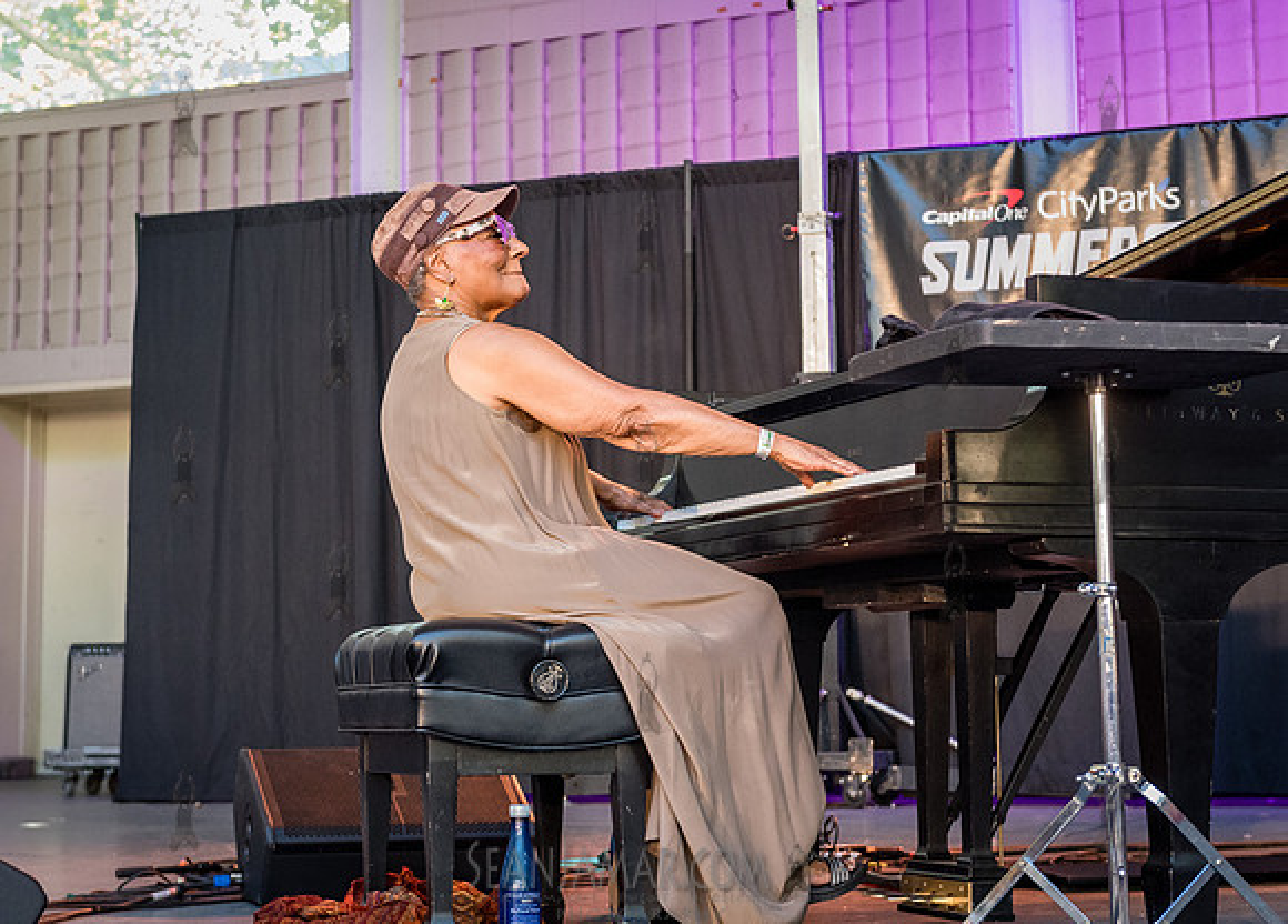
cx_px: 563
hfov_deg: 28.0
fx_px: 2578
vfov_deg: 20.3
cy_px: 384
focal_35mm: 70
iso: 3200
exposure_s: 1/400
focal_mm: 56
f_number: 4
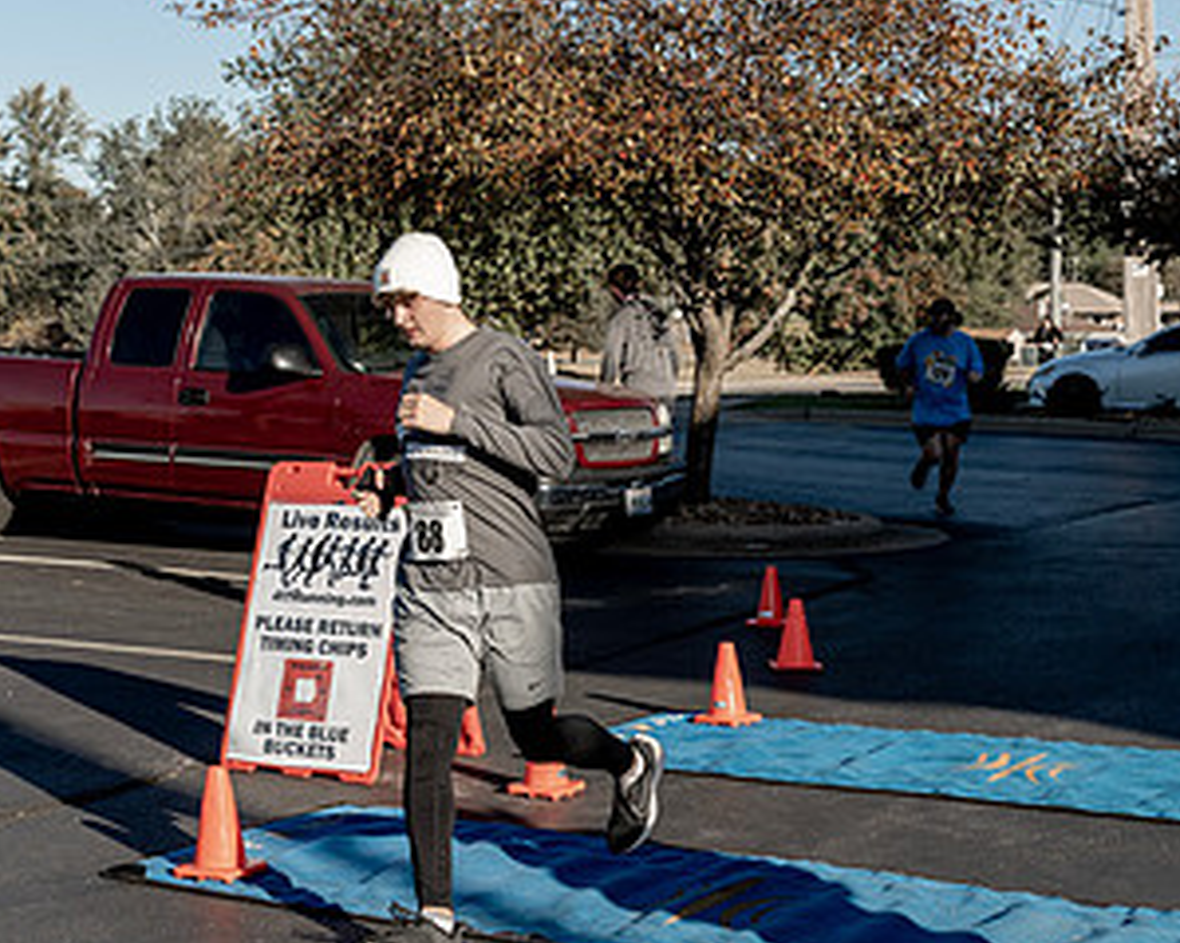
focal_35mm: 71
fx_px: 2479
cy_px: 523
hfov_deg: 26.8
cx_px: 564
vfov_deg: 21.5
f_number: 4.5
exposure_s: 1/800
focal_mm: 39
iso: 160
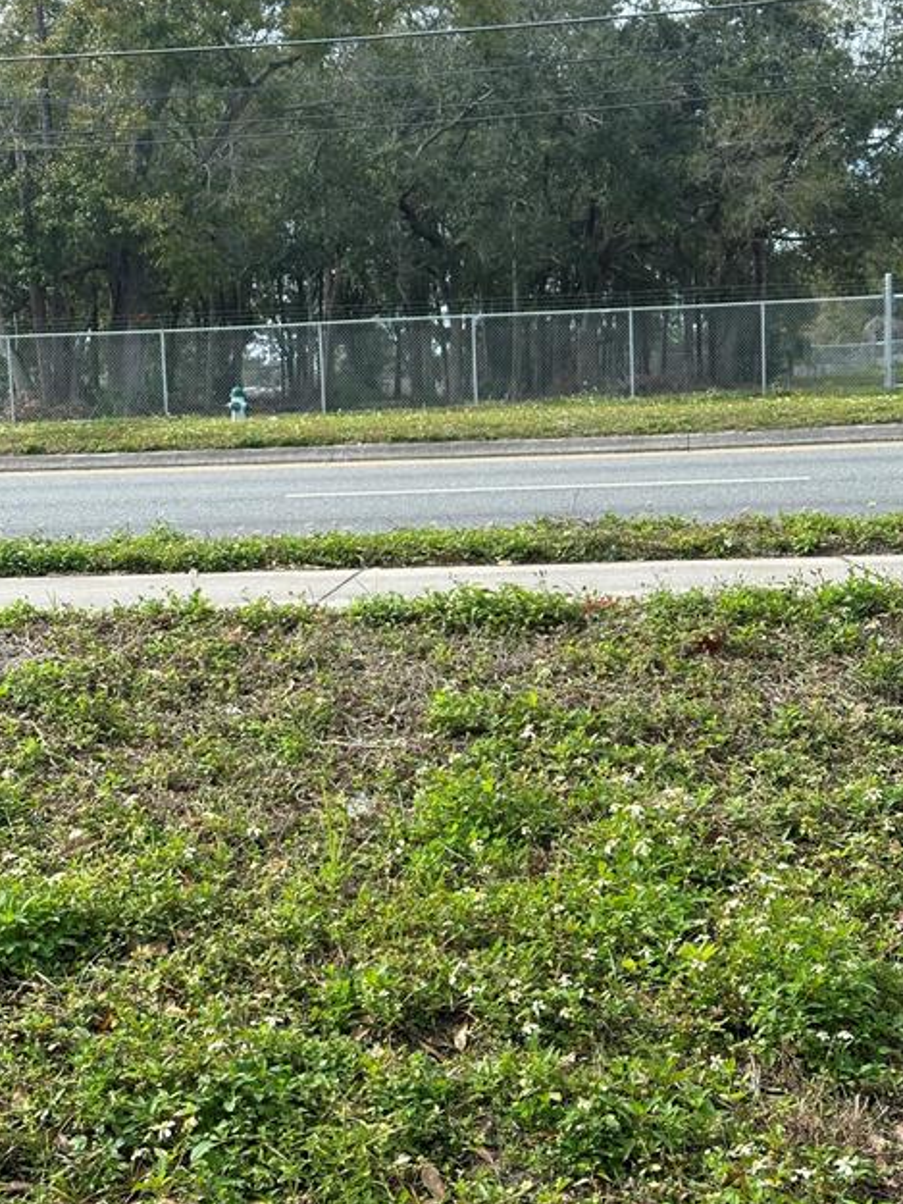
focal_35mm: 59
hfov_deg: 24.8
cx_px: 445
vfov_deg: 32.7
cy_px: 591
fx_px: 2051
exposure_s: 1/1992
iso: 64
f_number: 1.78
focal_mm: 6.86
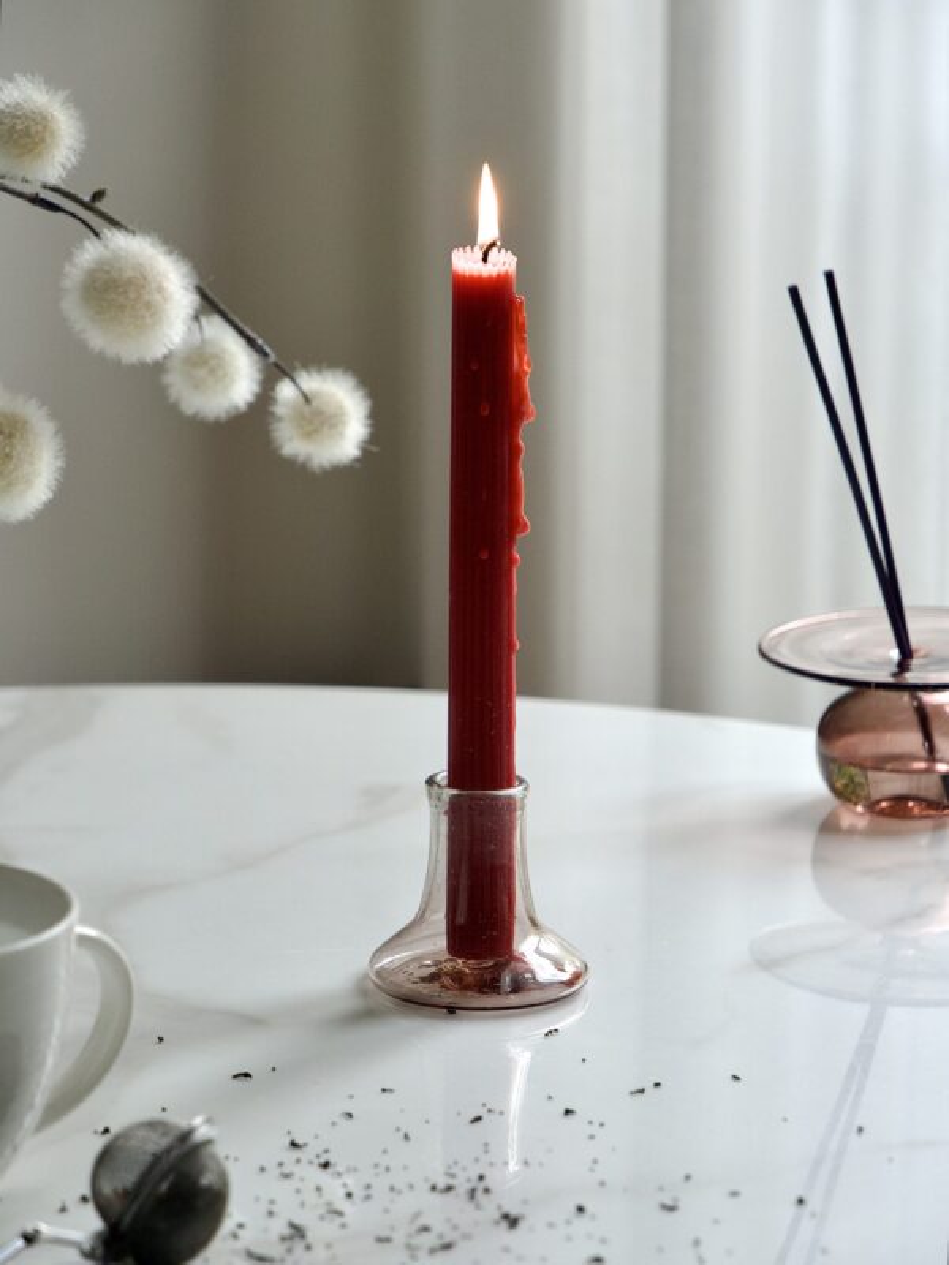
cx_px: 474
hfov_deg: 12.3
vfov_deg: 16.4
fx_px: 4386
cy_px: 632
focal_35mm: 120
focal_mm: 60
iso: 320
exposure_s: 1/125
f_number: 4
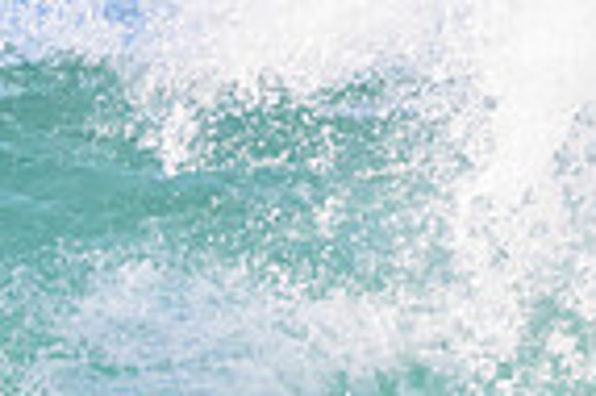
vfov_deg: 0.3
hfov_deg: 0.5
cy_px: 625
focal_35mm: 3923
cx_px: -326
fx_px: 64873
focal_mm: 800
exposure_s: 1/2000
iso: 2200
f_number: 11
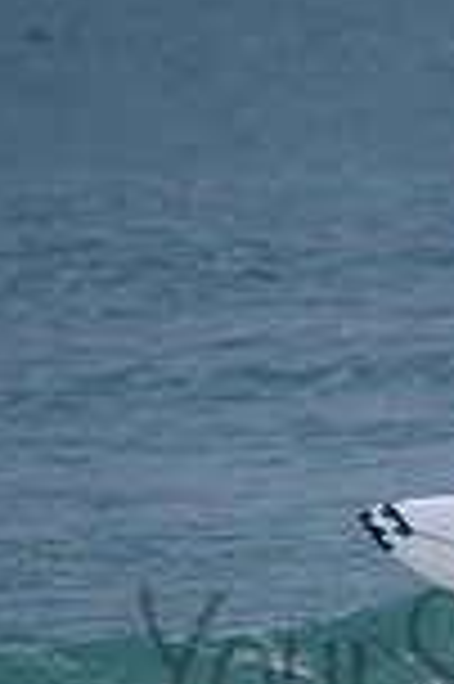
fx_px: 36286
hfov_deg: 0.7
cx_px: 602
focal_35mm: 1914
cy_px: 619
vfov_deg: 1.1
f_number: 5.6
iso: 200
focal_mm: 500
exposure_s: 1/2000
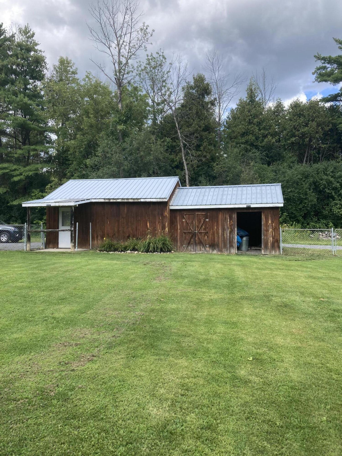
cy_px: 228
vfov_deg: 63.4
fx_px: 369
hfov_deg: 49.7
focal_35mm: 28
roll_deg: +0.5
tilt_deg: +0.5
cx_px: 171
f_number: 1.8
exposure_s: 1/648
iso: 20
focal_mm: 3.99
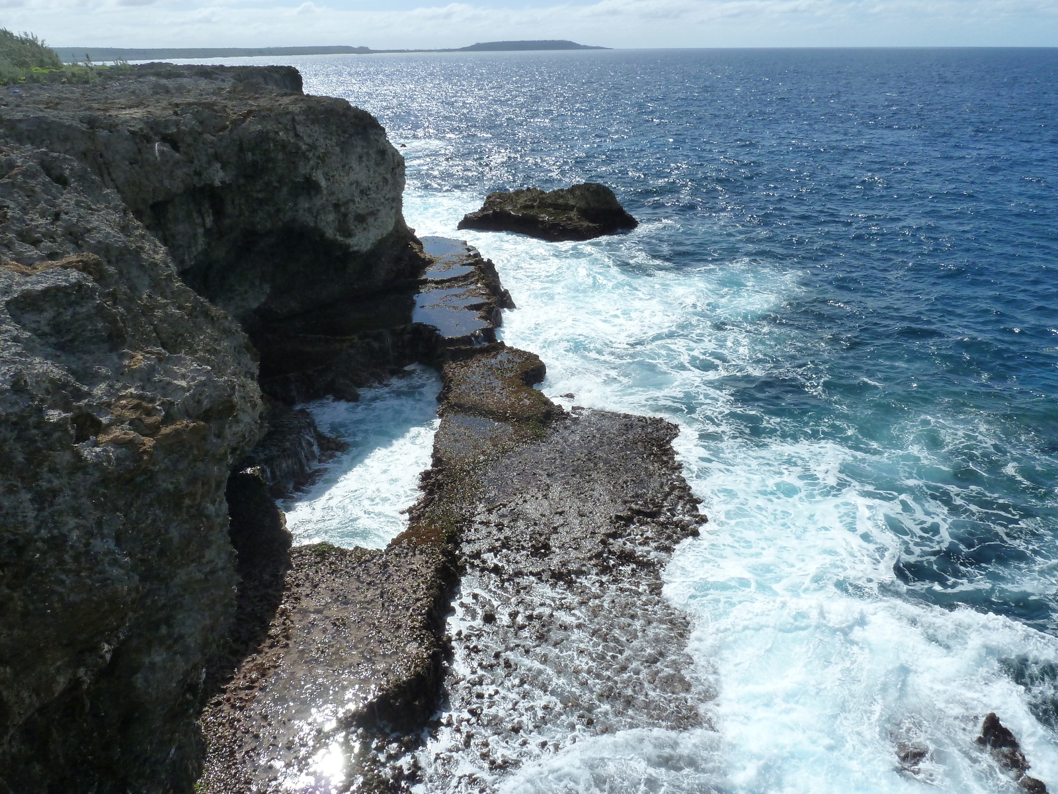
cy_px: 397
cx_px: 529
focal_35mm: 25
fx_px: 764
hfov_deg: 69.4
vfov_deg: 54.9
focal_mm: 4.1
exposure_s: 1/500
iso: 125
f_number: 5.6
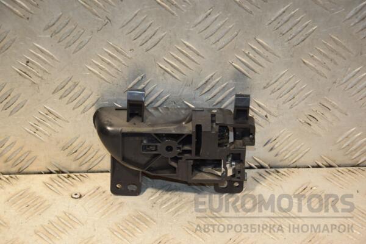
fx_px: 1067
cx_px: 183
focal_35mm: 105
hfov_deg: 19.5
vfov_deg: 13.0
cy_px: 122
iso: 800
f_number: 5.6
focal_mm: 70
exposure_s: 1/200
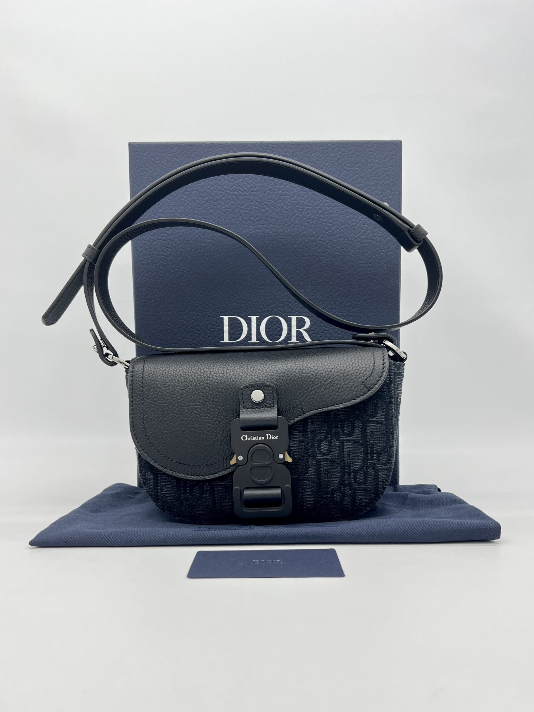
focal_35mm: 26
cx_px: 267
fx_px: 535
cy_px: 356
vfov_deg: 67.3
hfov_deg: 53.1
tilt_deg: +0.0
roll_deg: +0.7
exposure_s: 1/122
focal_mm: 5.7
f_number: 1.5
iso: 32
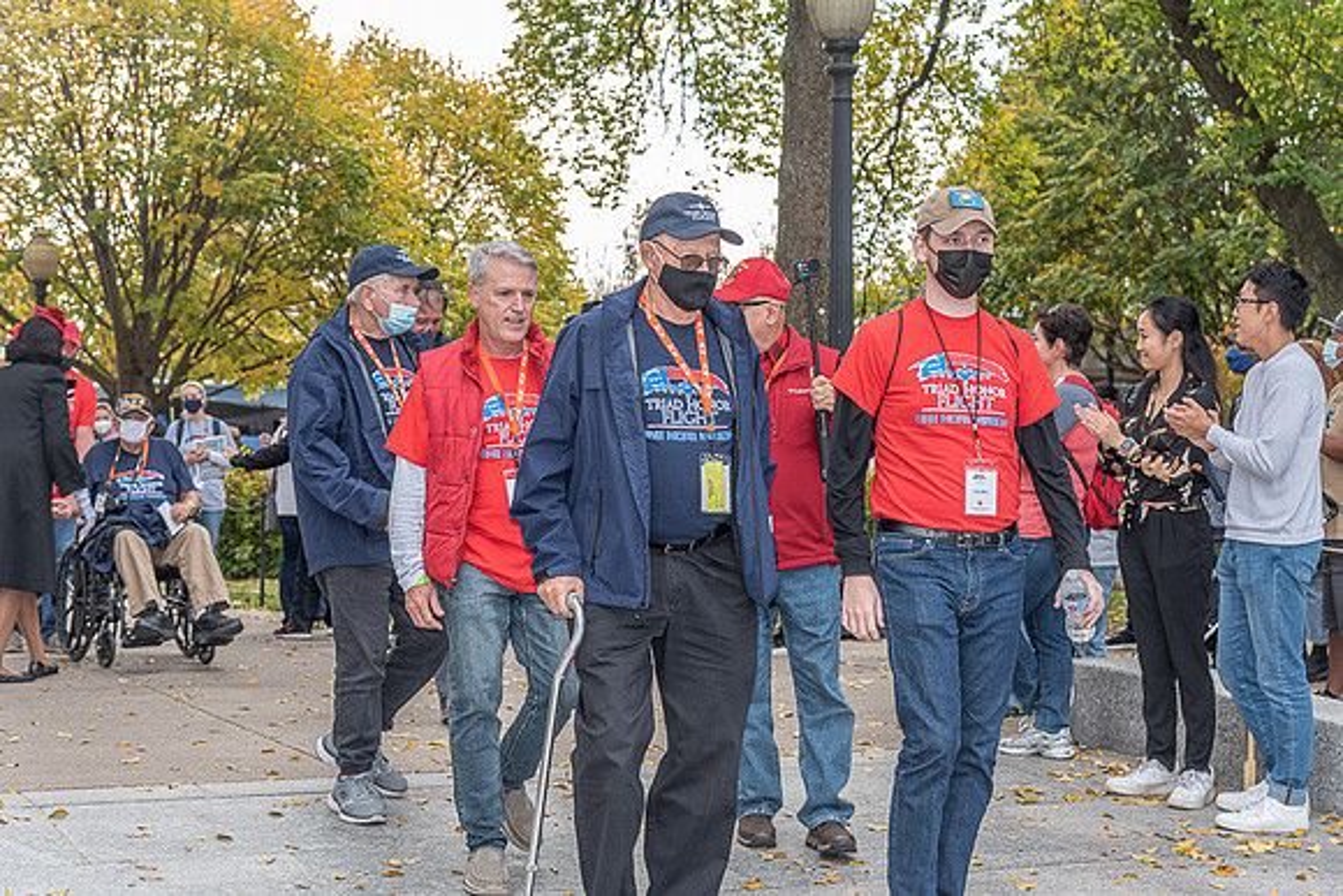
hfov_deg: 32.4
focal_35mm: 62
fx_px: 2313
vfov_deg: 21.9
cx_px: 672
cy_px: 448
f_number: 5.6
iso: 500
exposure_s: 1/250
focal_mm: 62
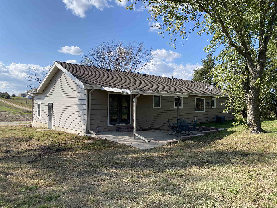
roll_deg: -0.4
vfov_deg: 53.1
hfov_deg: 67.3
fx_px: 208
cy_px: 104
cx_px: 138
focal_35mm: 26
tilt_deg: -0.1
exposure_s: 1/2410
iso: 32
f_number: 1.8
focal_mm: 4.25
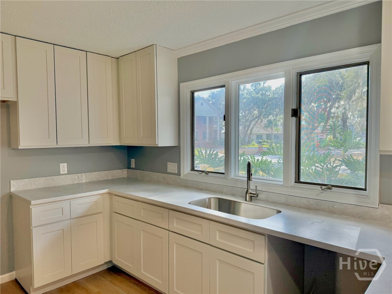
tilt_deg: -2.5
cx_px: 196
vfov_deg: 56.8
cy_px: 147
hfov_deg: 71.6
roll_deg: -0.1
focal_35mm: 24
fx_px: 272
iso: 125
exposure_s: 1/240
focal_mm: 6.76
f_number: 1.78
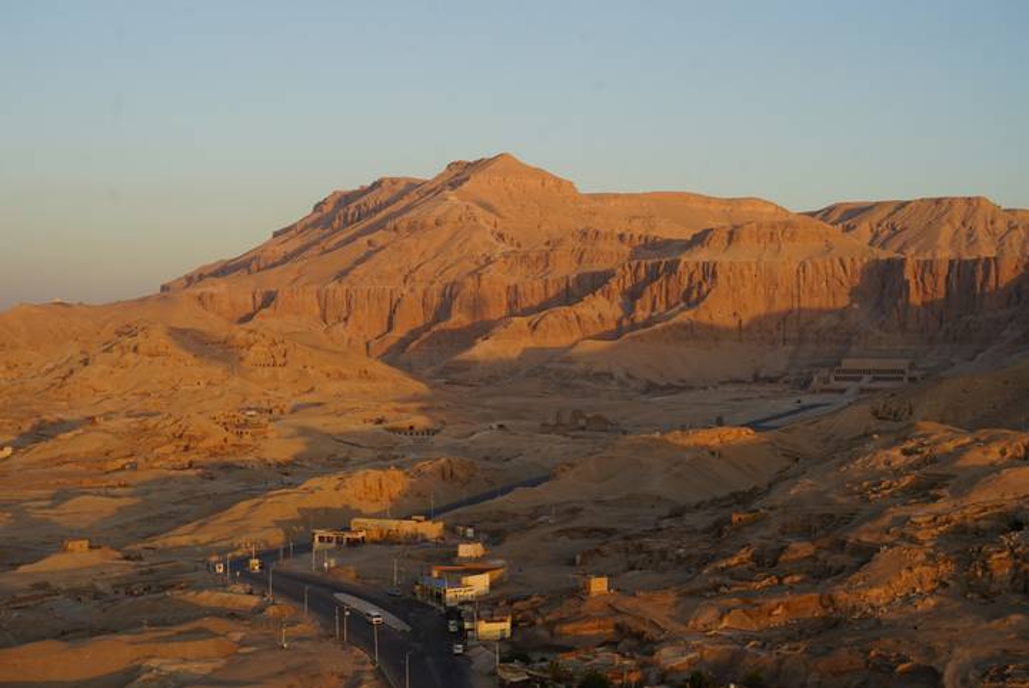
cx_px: 514
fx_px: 1716
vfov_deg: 22.7
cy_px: 344
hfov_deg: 33.4
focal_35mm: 60
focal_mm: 60
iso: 100
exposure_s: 1/80
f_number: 8
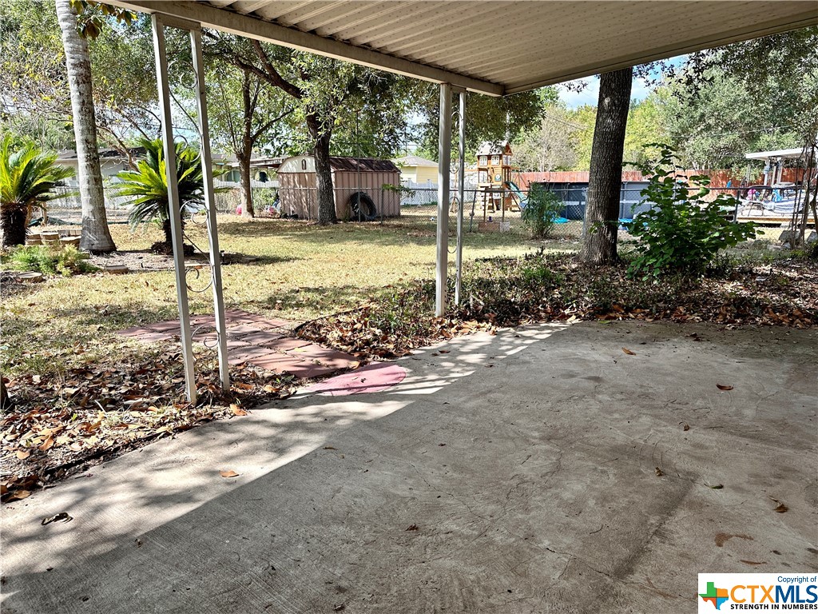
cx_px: 409
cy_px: 307
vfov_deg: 56.8
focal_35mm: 24
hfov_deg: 71.6
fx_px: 567
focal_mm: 6.86
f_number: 1.78
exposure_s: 1/1562
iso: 80
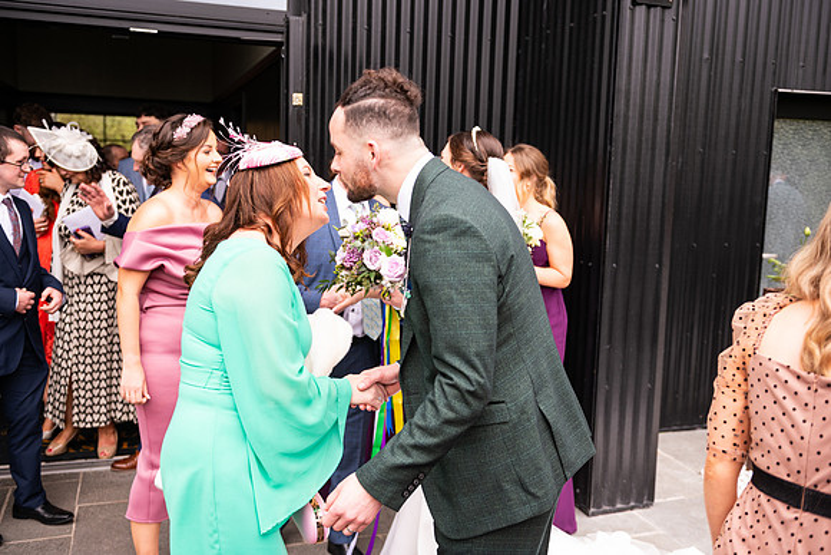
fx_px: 808
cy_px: 278
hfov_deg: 54.4
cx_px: 416
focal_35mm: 35
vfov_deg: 37.9
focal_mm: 35
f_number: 3.5
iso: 160
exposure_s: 1/200
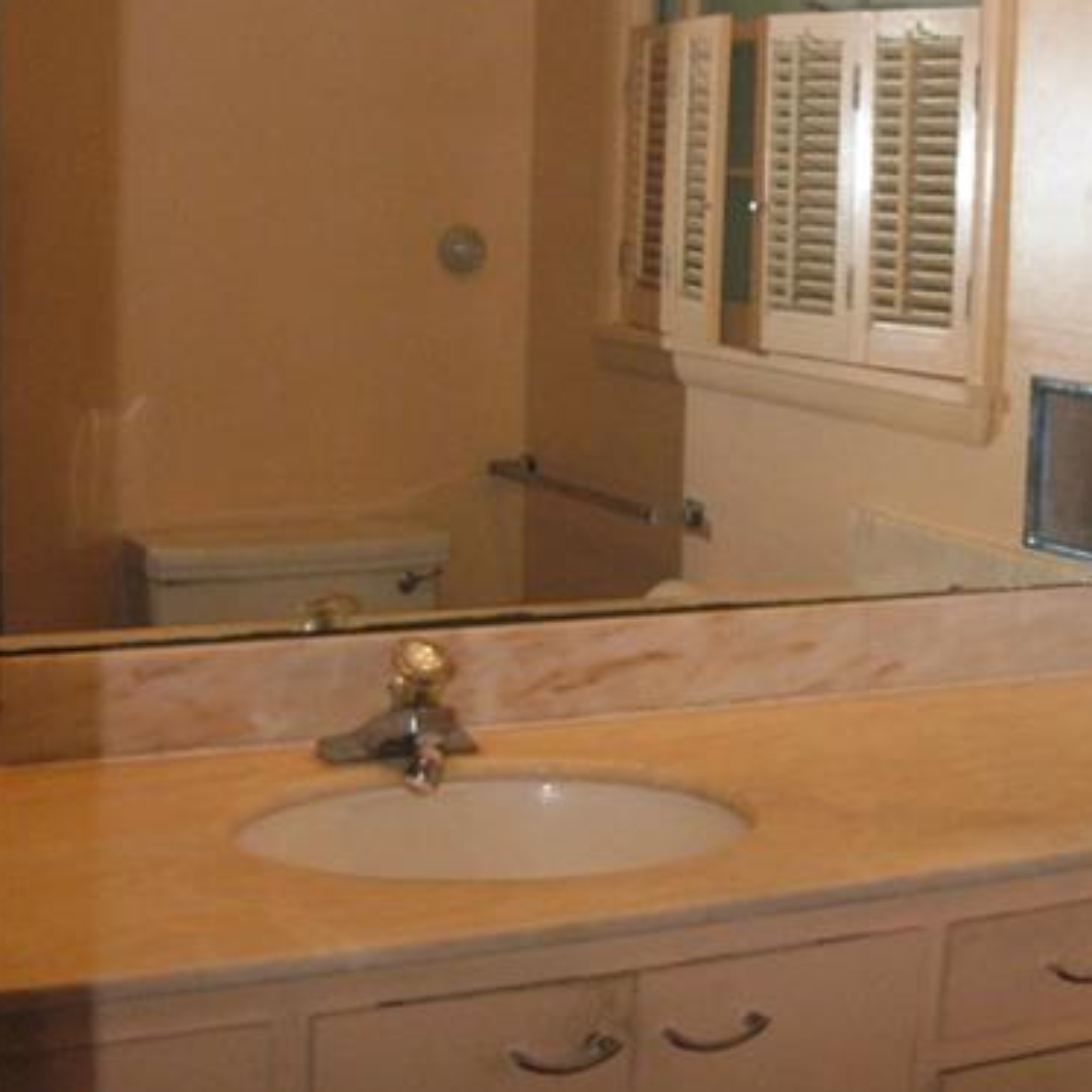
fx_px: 2463
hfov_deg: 24.7
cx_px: 823
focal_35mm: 69
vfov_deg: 25.0
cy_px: 572
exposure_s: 1/124
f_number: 2.9
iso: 308
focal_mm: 6.3
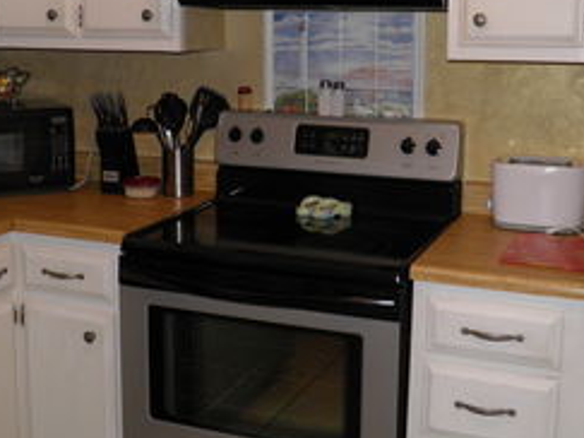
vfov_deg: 27.3
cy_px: 142
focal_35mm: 53
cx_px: 257
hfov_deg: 36.1
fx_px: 894
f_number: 3.1
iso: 100
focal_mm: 6.3
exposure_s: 1/50
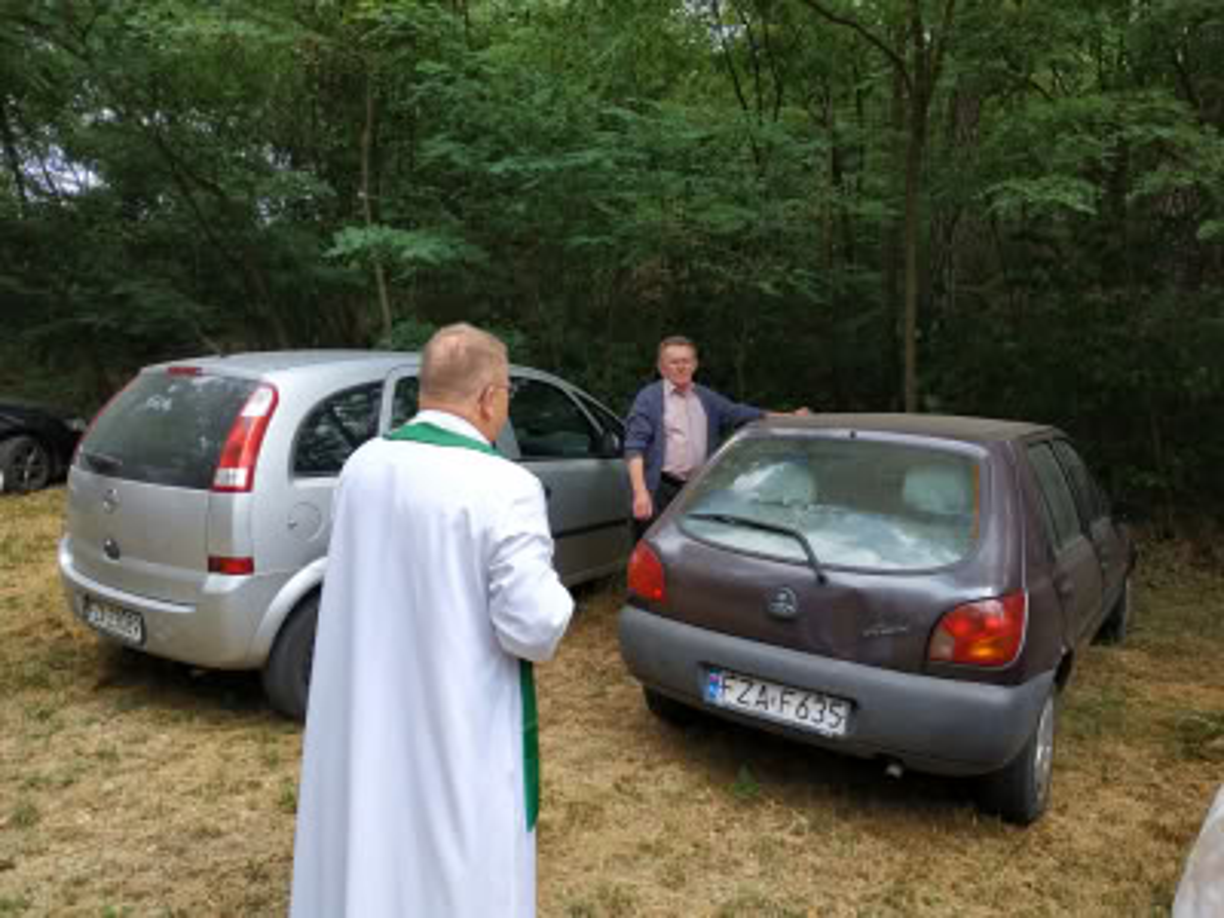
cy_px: 459
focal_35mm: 24
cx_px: 612
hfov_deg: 71.6
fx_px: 849
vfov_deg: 56.8
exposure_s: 1/647
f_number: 1.9
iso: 160
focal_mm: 3.94
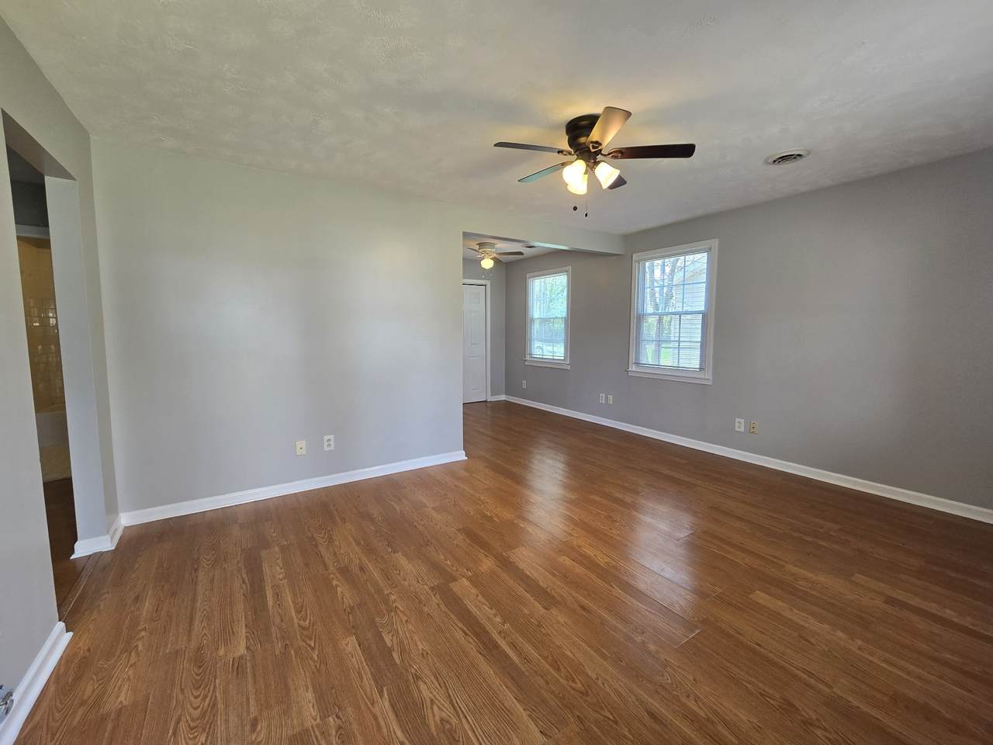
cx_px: 496
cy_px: 372
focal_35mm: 13
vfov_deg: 89.9
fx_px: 373
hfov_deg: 106.2
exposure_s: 1/60
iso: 64
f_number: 2.2
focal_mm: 2.2
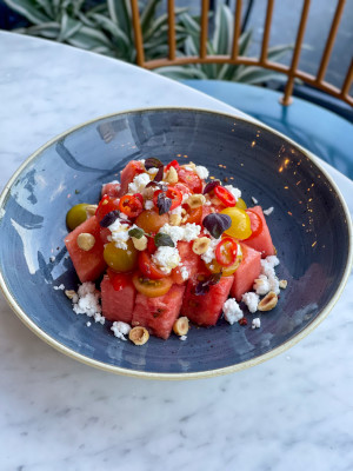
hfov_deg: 22.9
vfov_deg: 30.3
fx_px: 870
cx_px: 176
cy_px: 236
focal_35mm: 64
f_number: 2.2
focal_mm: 7.5
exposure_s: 1/100
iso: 125
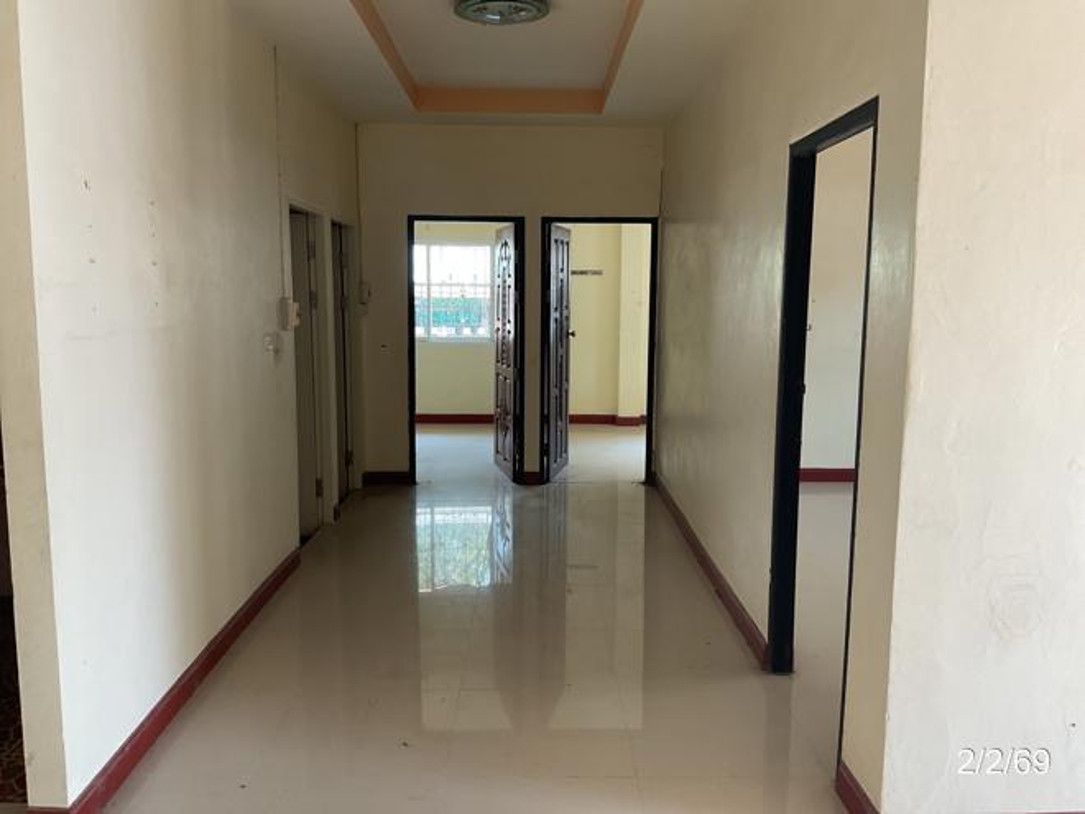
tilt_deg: -8.7
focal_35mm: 29
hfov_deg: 61.7
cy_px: 407
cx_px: 542
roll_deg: -0.2
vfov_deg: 48.2
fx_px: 909
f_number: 1.8
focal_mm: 3
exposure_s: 1/60
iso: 50
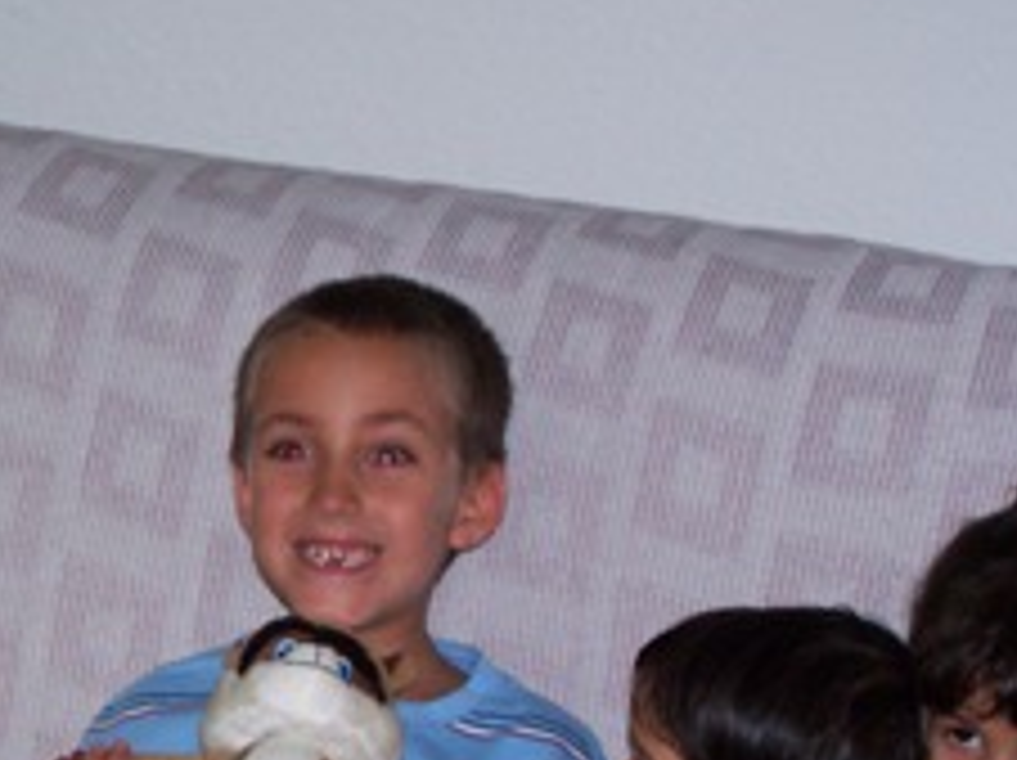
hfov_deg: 14.3
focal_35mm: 137
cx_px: 135
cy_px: 666
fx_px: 4021
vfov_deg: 10.8
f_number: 3.2
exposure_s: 1/90
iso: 140
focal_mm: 11.5
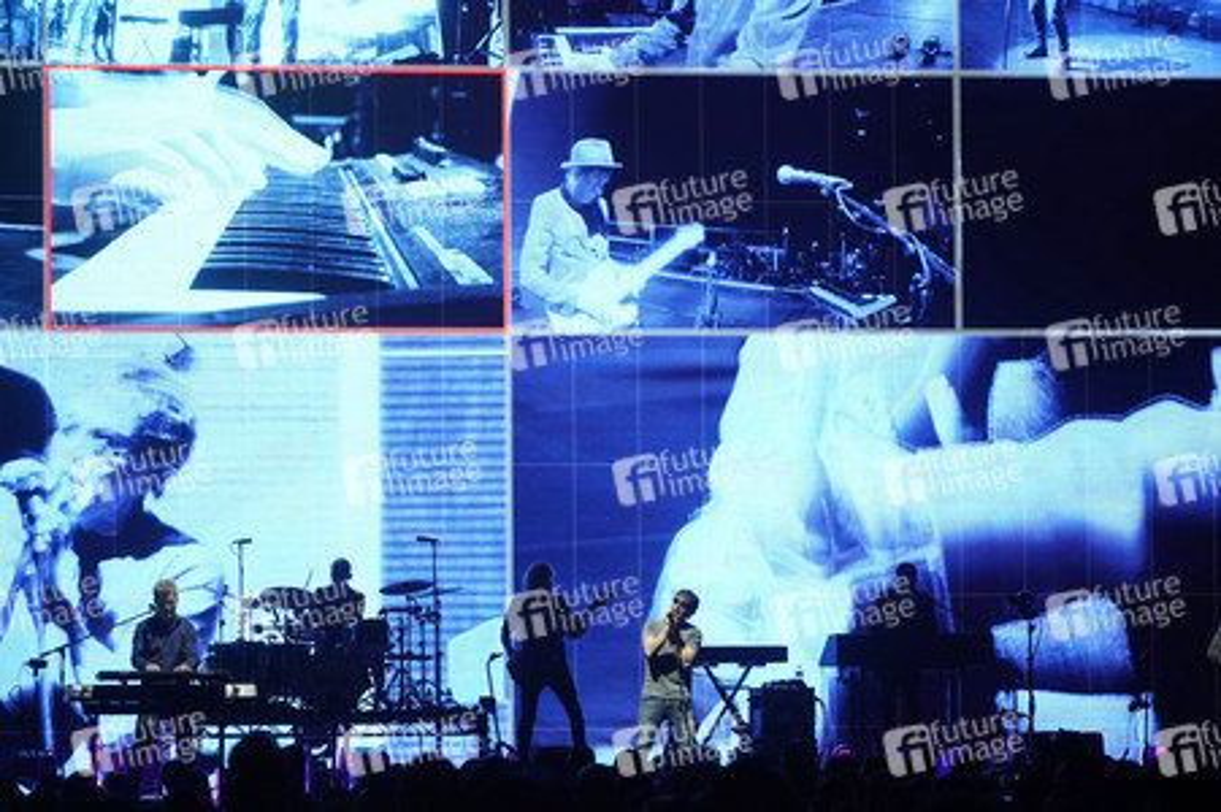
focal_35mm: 200
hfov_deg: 10.3
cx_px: 610
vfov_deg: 6.9
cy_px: 406
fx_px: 6778
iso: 1600
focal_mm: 200
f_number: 5.6
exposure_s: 1/400
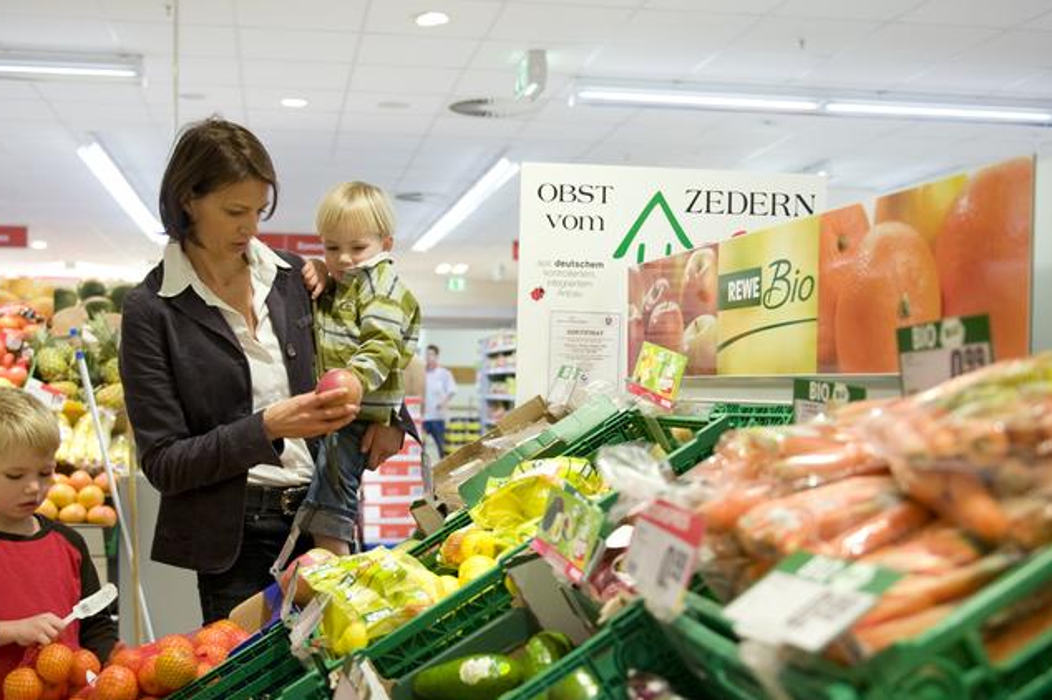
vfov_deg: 30.3
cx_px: 435
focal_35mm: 44
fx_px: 1285
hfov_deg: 44.3
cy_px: 440
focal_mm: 31
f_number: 2.8
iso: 560
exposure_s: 1/100
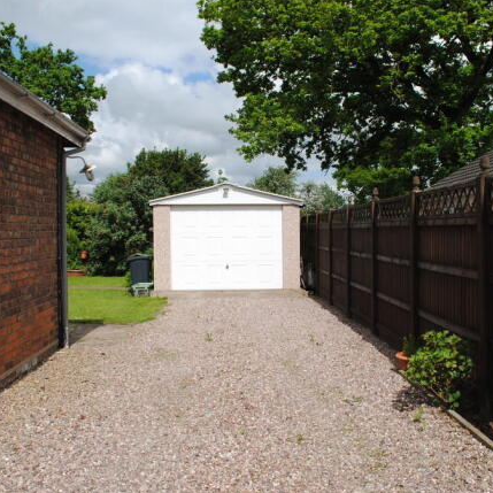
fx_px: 564
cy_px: 244
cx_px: 276
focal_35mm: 35
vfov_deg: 47.2
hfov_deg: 47.1
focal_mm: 18
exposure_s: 1/200
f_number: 11
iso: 100
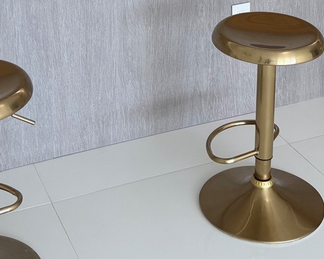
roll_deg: -0.5
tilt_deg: -11.0
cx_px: 164
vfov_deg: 18.1
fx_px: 729
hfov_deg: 25.1
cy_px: -122
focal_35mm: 76
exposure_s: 1/178
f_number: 1.78
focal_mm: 6.76
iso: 64
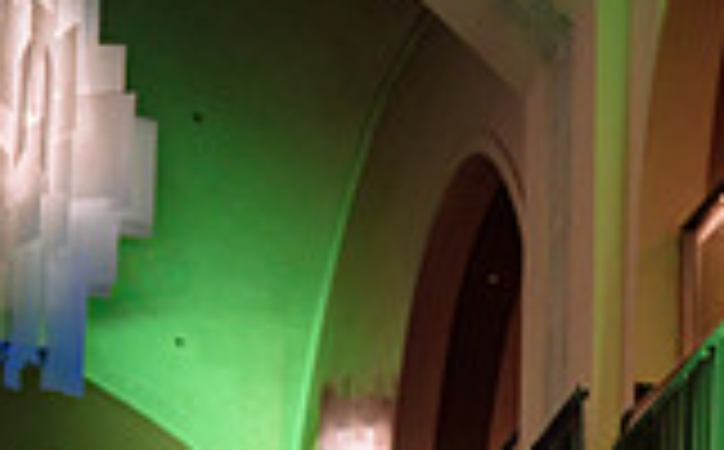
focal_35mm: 103
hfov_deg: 18.3
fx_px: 2029
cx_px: 1030
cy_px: 808
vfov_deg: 11.7
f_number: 3.5
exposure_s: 1/80
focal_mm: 28
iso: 1000
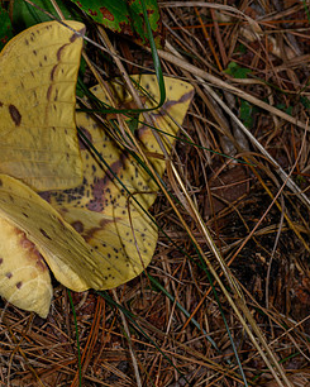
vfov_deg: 10.3
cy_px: 199
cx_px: 13
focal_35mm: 187
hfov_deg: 8.2
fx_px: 2144
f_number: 16
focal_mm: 105
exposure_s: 1/250
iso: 64
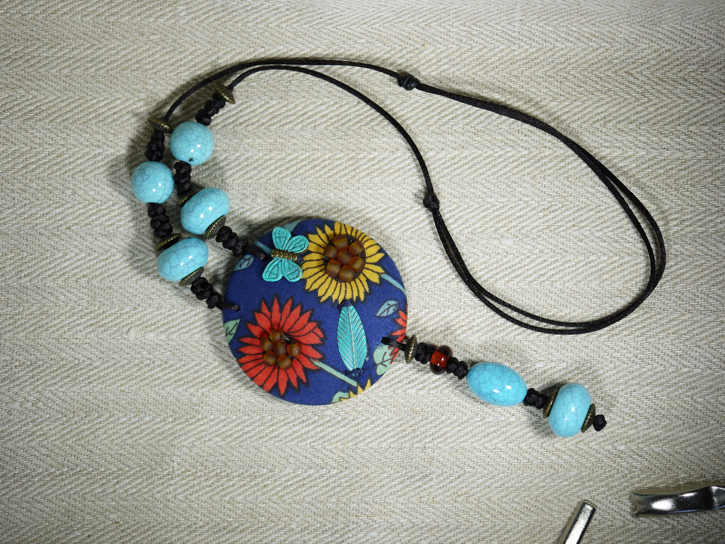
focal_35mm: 60
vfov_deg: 24.4
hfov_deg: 32.2
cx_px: 362
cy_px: 272
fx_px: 1257
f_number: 2.8
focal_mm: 30
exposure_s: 1/250
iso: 160
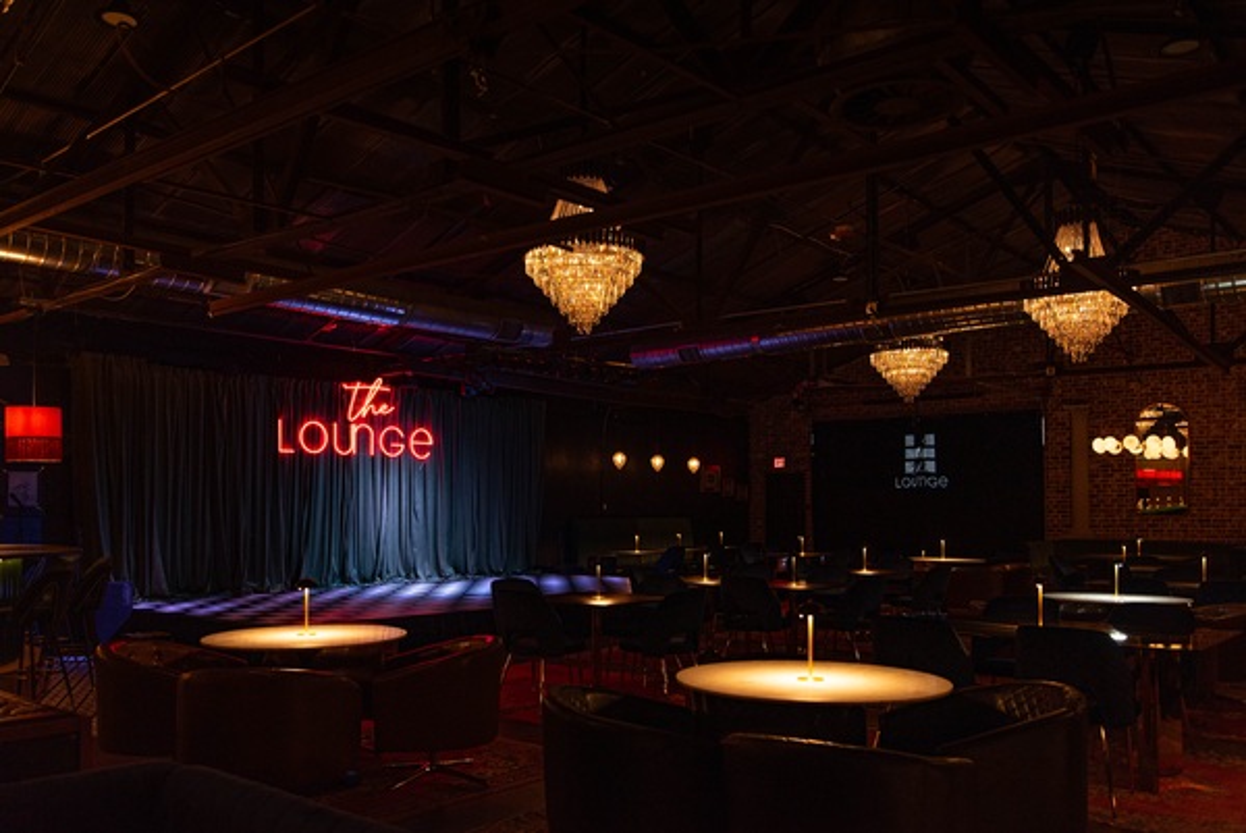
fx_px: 1039
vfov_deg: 43.7
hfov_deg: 61.9
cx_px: 623
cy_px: 416
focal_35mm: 30
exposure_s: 1/100
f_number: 2.8
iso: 1000
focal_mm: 30
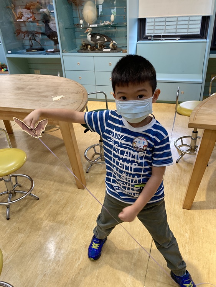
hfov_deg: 49.8
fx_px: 233
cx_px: 108
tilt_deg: -27.2
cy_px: 144
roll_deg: +3.1
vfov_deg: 63.4
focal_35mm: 28
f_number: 1.8
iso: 125
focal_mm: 3.99
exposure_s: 1/60
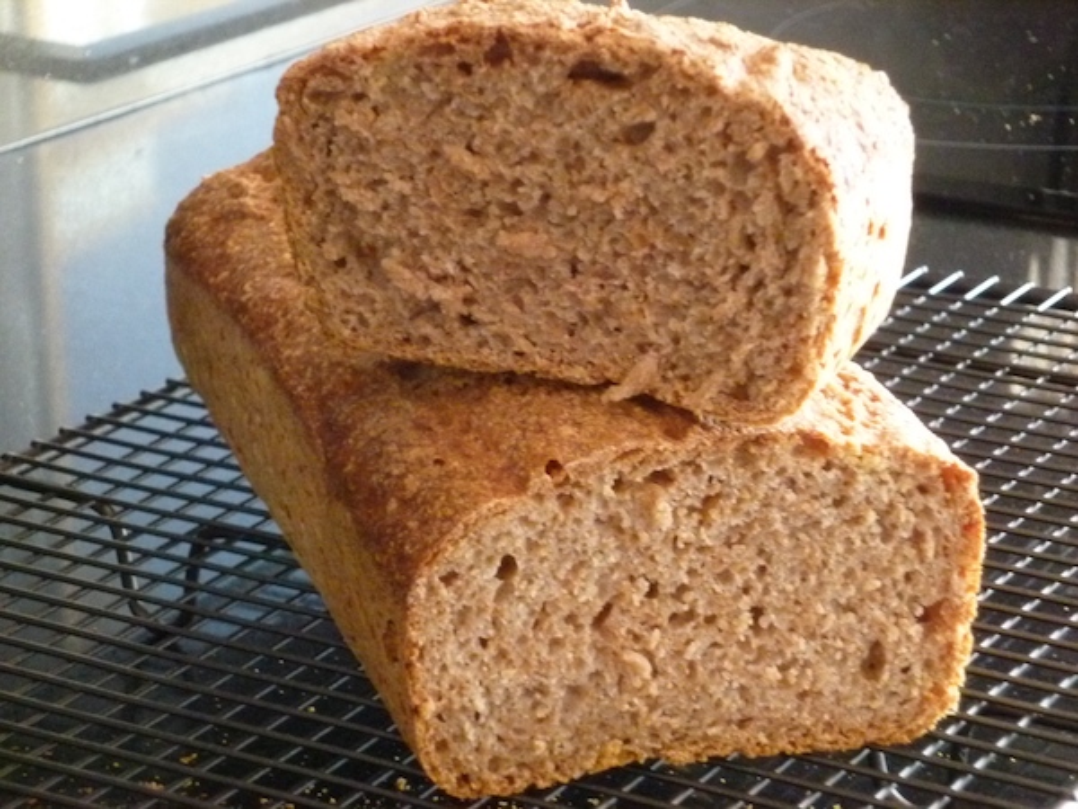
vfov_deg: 13.2
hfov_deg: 17.6
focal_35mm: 112
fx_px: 3488
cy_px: 404
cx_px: 539
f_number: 5.6
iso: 800
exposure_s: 1/13
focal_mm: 20.1
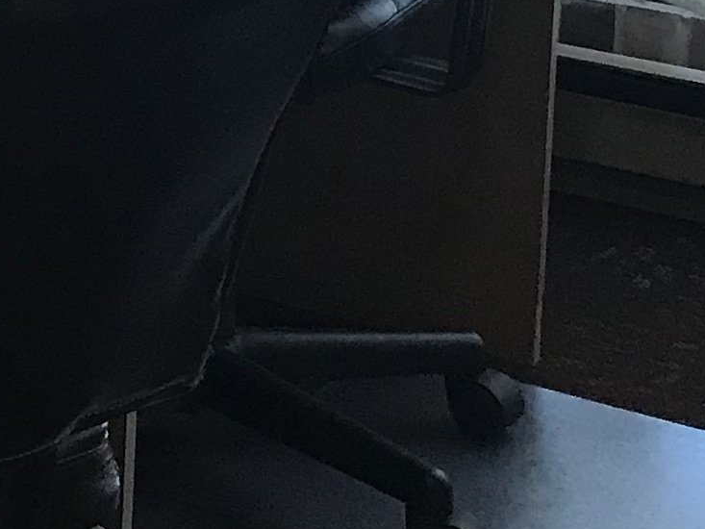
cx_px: -885
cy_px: -551
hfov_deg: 11.1
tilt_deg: -6.0
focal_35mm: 154
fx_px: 3137
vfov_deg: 9.0
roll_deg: -0.9
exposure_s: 1/24
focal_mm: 3.99
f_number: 1.8
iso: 40
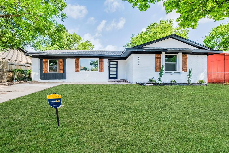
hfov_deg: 100.4
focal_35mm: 15
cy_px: 76
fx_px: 95
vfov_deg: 77.3
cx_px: 114
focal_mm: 10
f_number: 8
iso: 320
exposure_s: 1/850
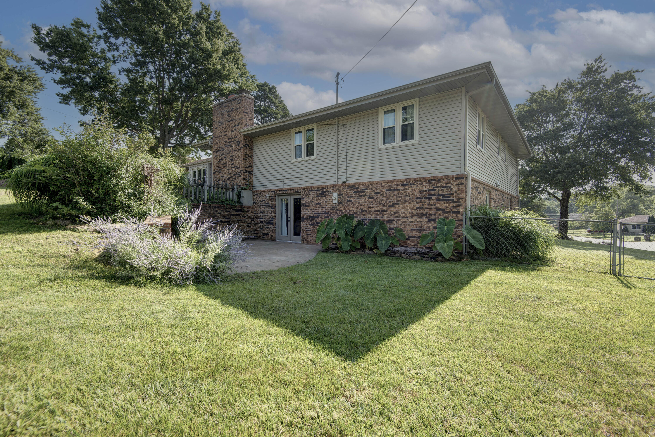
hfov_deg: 96.7
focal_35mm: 16
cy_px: 218
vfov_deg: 73.8
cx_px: 328
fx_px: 291
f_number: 6.7
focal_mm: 16
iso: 100
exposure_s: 1/45
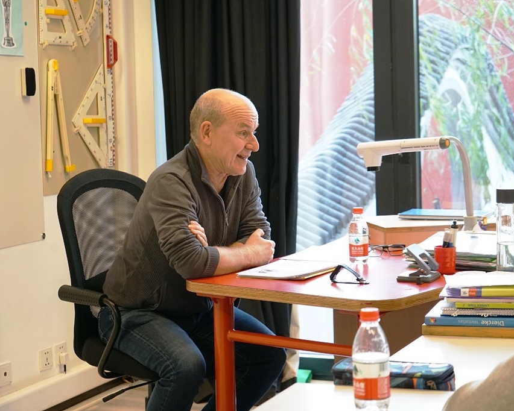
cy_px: 206
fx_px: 1202
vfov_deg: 19.4
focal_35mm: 79
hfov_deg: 24.1
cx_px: 221
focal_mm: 70
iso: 4000
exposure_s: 1/200
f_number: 5.6
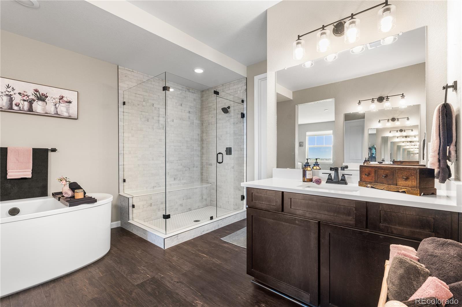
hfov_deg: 96.8
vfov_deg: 73.7
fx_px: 205
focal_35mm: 16
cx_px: 231
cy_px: 154
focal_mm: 16
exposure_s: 1
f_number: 8
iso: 160
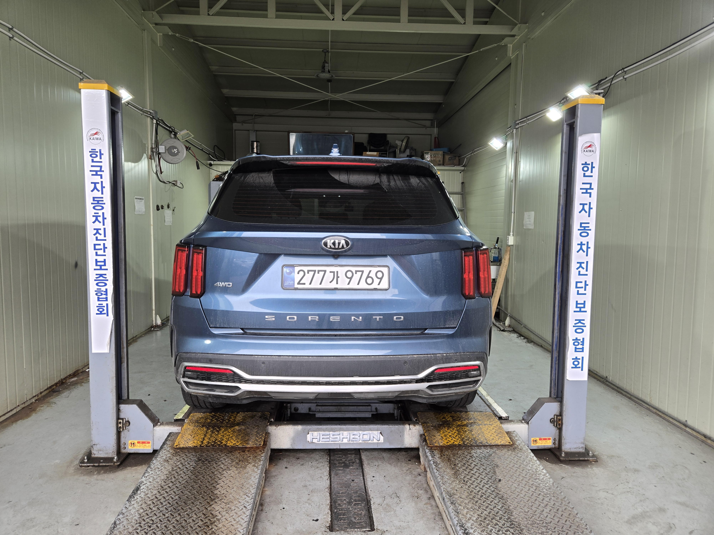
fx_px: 474
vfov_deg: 58.9
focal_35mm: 23
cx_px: 357
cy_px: 268
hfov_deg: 73.9
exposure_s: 1/120
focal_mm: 5.4
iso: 64
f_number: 1.8
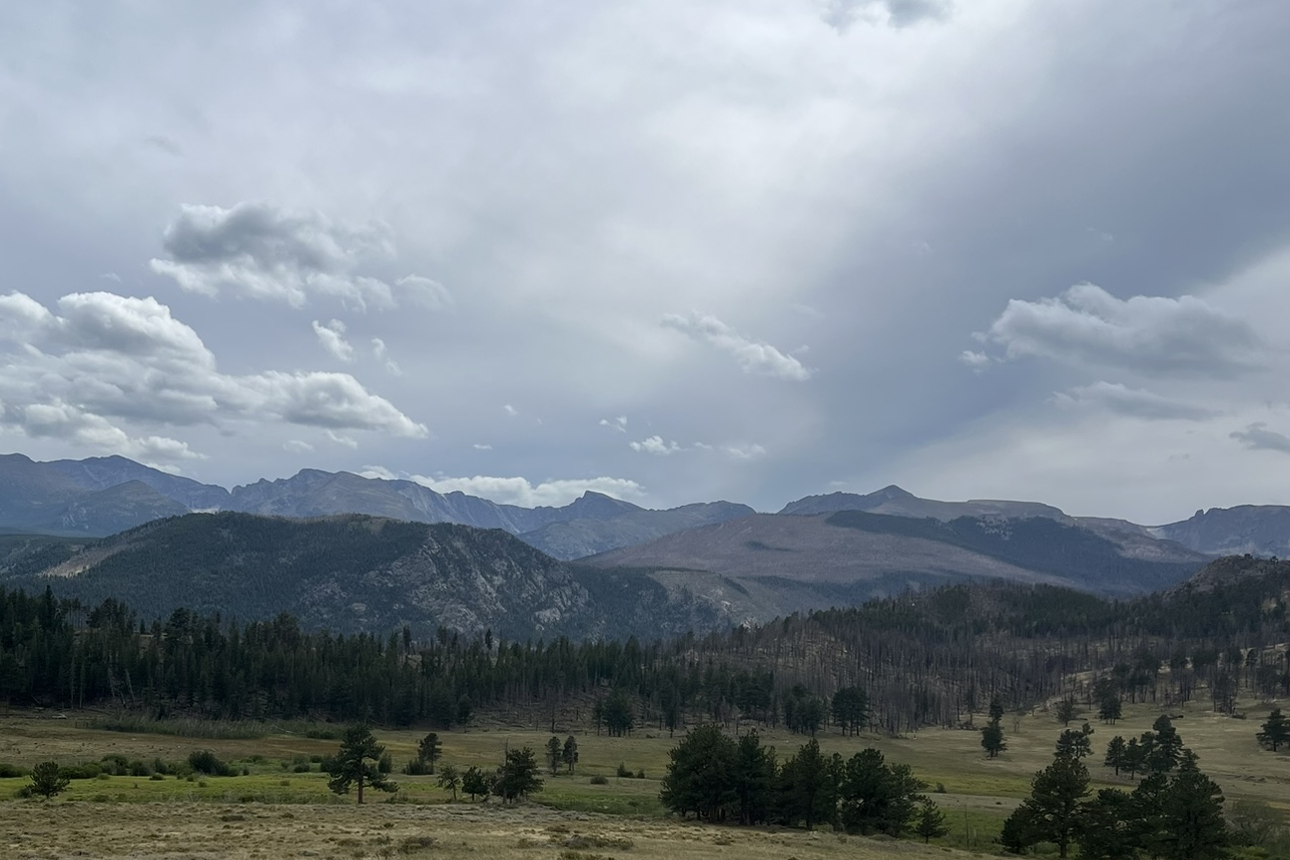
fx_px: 1541
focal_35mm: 43
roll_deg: -2.6
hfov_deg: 44.7
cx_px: 428
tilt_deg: -0.9
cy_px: 623
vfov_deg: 30.8
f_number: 1.5
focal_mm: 5.7
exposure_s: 1/6993
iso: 50
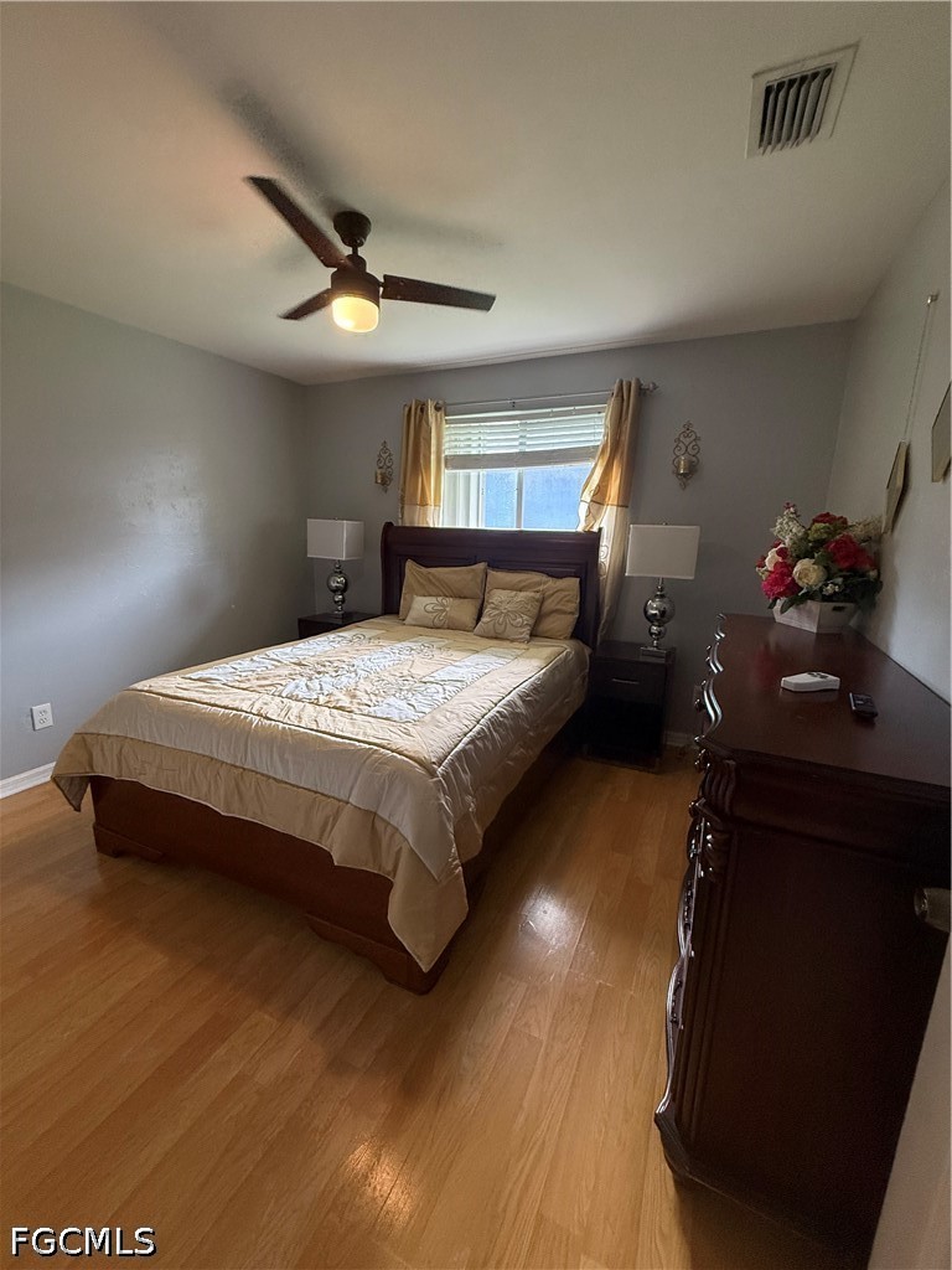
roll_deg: -2.1
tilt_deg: -9.7
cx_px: 476
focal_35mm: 14
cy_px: 635
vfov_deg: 102.1
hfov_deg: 85.7
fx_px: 513
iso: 320
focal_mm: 2.22
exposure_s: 1/120
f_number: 2.2
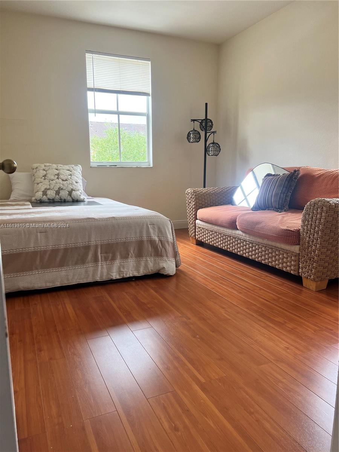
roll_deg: +0.1
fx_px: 339
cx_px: 170
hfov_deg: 53.1
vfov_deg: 67.3
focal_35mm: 26
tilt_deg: -10.0
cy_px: 226
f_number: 1.5
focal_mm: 5.7
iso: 64
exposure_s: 1/154
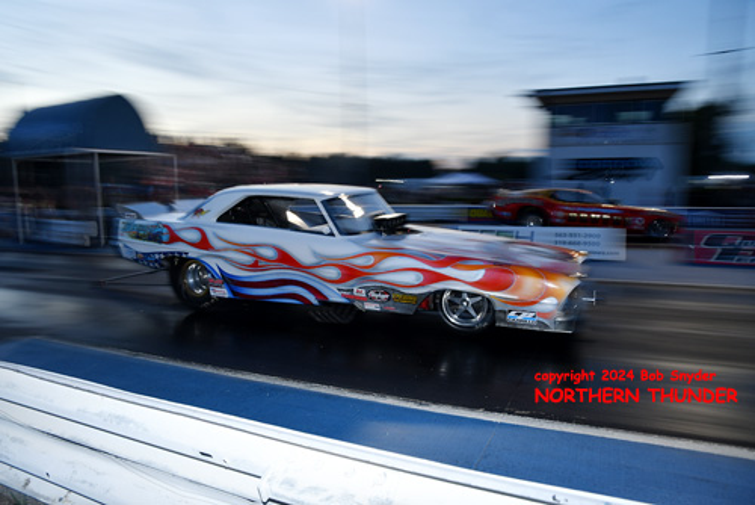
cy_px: 252
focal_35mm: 24
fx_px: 504
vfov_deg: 53.2
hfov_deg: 73.7
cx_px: 378
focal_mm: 16
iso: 250
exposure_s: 1/40
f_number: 5.6
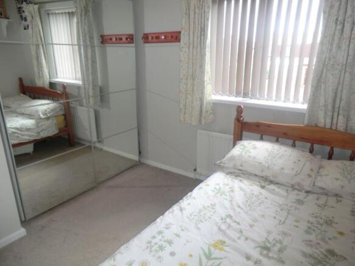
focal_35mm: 24
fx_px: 246
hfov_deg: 71.6
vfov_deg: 56.8
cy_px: 133
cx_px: 178
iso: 160
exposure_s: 1/60
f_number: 3.2
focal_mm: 4.3
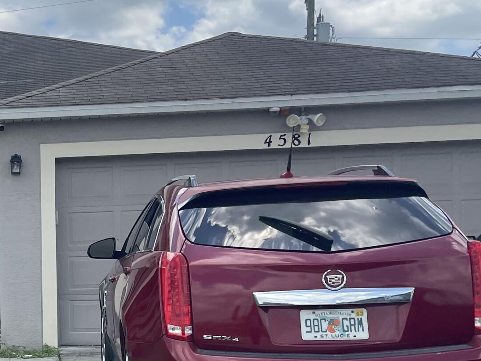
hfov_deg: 25.2
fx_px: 959
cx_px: -103
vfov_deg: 21.1
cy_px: 284
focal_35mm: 69
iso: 32
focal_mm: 5.1
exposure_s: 1/2786
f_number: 1.6
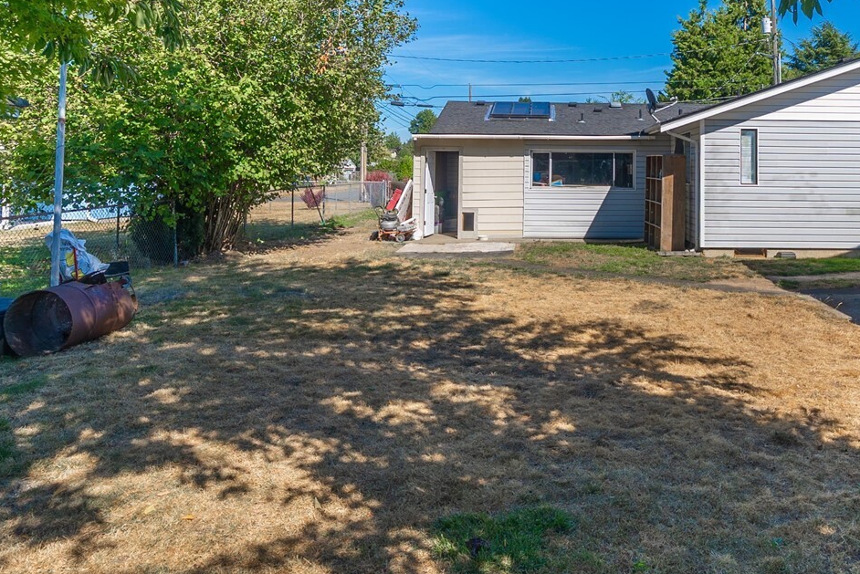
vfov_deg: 47.7
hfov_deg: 66.1
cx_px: 552
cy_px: 234
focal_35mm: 27
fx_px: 645
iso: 80
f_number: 7.1
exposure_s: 1/125
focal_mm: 15
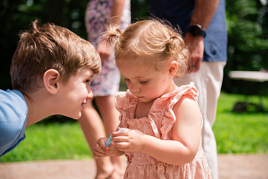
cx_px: 134
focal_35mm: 58
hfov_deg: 34.5
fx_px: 432
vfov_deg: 23.4
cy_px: 90
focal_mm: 58
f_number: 2.8
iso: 500
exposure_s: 1/4000
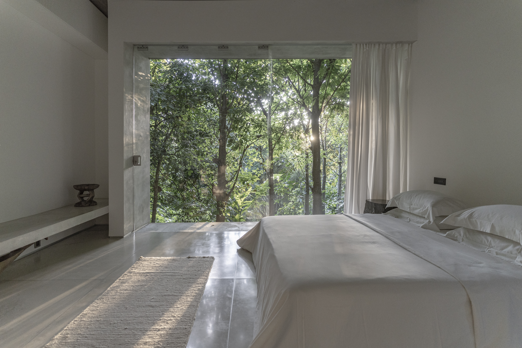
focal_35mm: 18
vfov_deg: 67.4
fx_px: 261
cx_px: 261
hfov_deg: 90.0
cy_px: 174
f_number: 2.8
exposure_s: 1/100
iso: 1250
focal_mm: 18
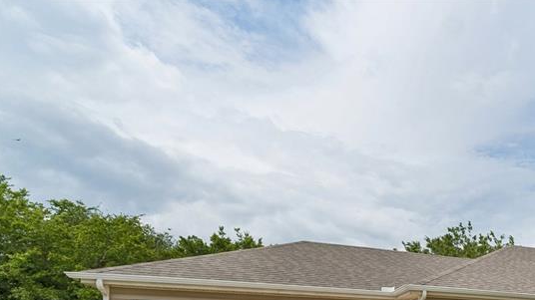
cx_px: 506
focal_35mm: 30
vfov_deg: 33.5
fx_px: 425
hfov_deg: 53.9
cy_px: 336
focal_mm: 10
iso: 200
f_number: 7.1
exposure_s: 1/1250
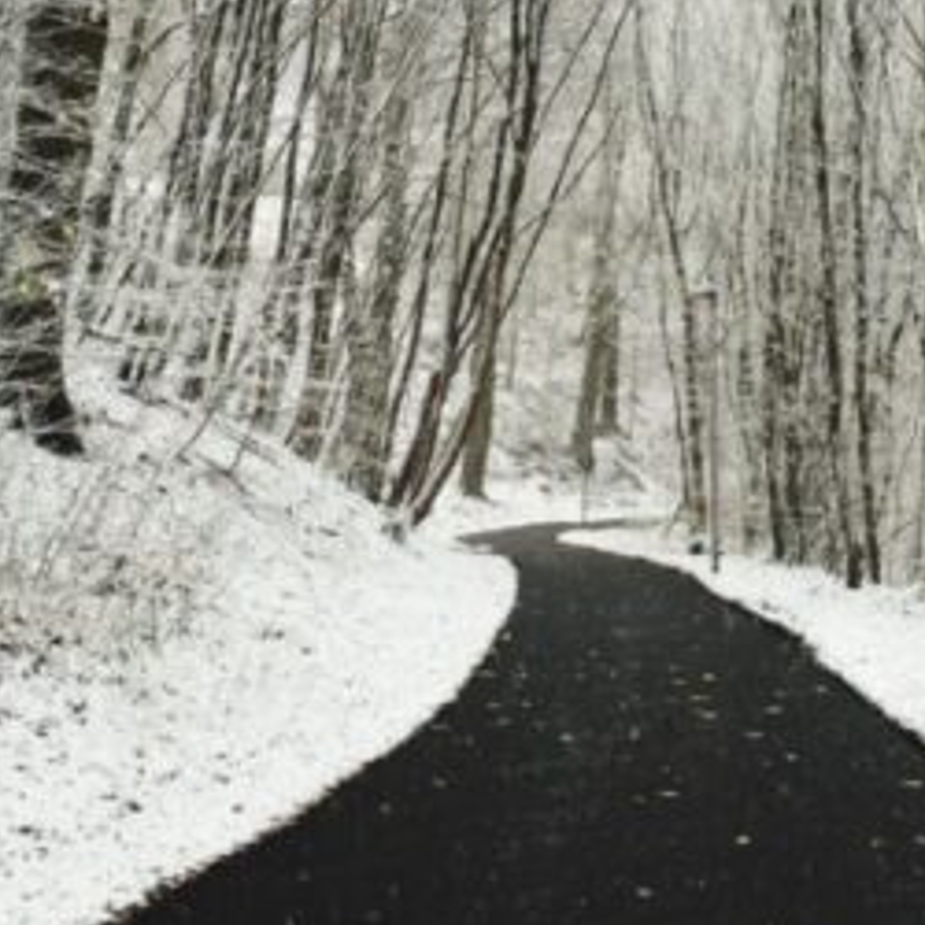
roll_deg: +0.7
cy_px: 318
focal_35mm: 70
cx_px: 631
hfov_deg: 24.5
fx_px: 2116
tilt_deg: -1.2
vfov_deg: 24.6
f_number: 2.2
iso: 40
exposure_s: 1/120
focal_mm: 4.15
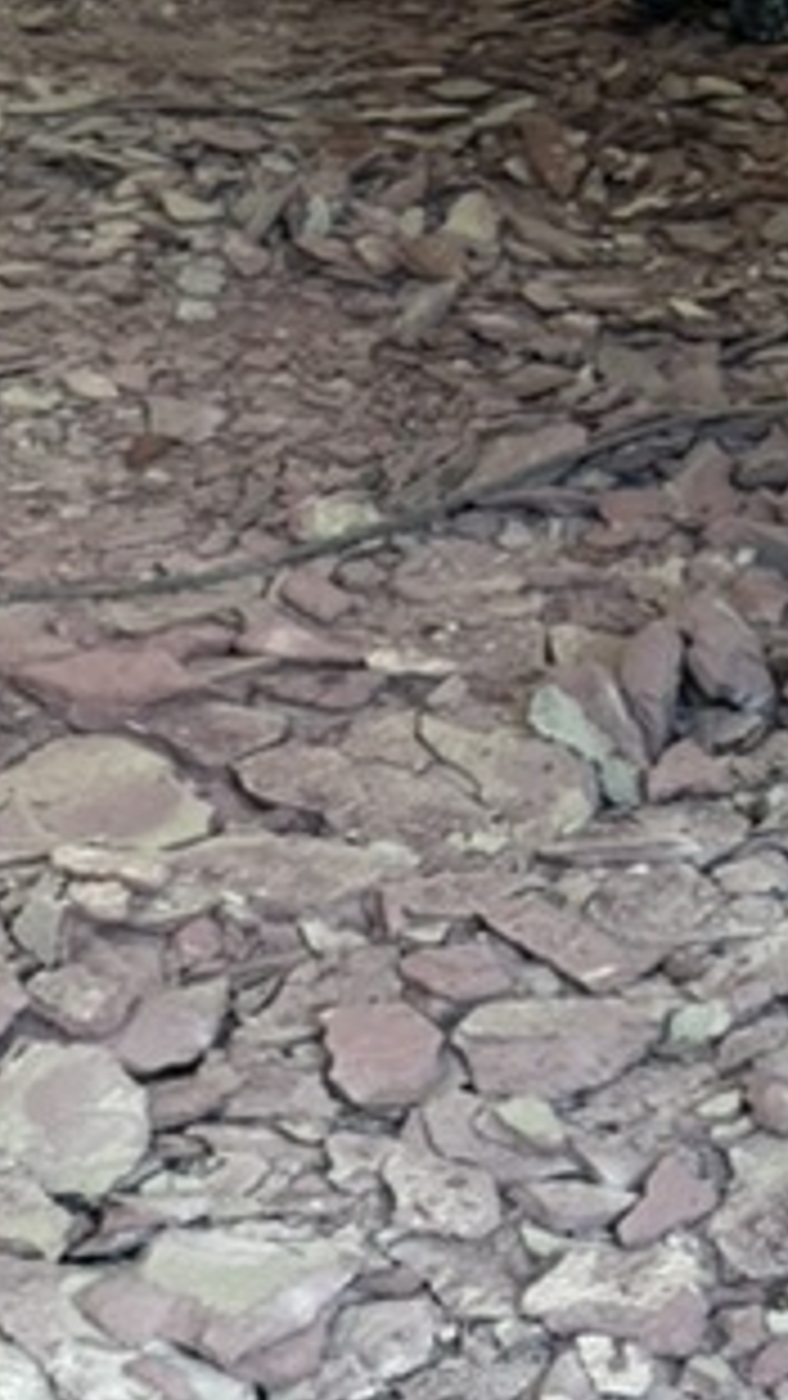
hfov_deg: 13.6
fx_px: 3194
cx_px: 1018
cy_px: 833
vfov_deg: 24.7
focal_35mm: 86
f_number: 1.78
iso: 64
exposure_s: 1/100
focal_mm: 6.76
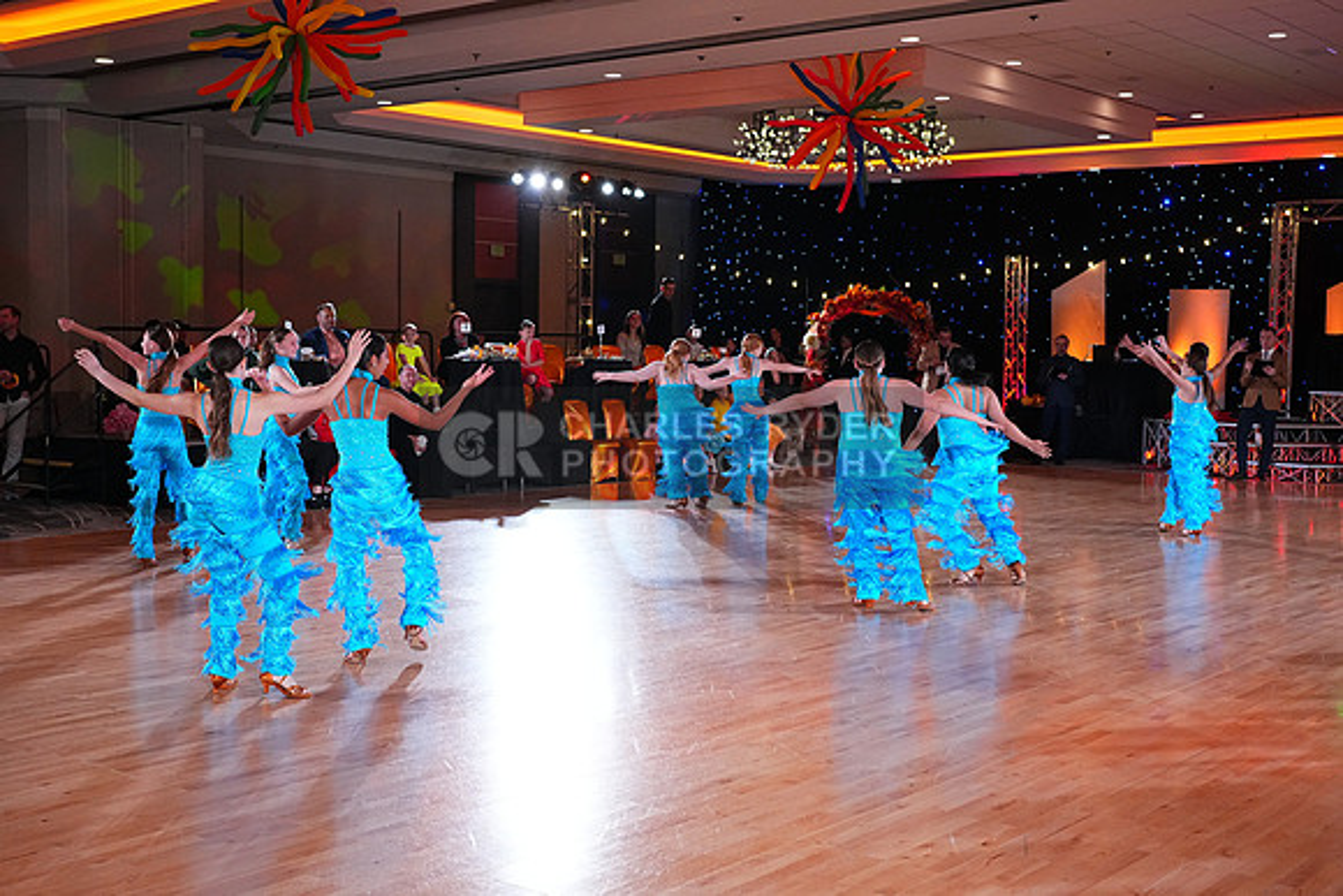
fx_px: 1530
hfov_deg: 47.4
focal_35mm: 41
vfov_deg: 32.6
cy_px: 448
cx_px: 672
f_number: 5.6
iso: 5000
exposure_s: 1/400
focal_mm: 41
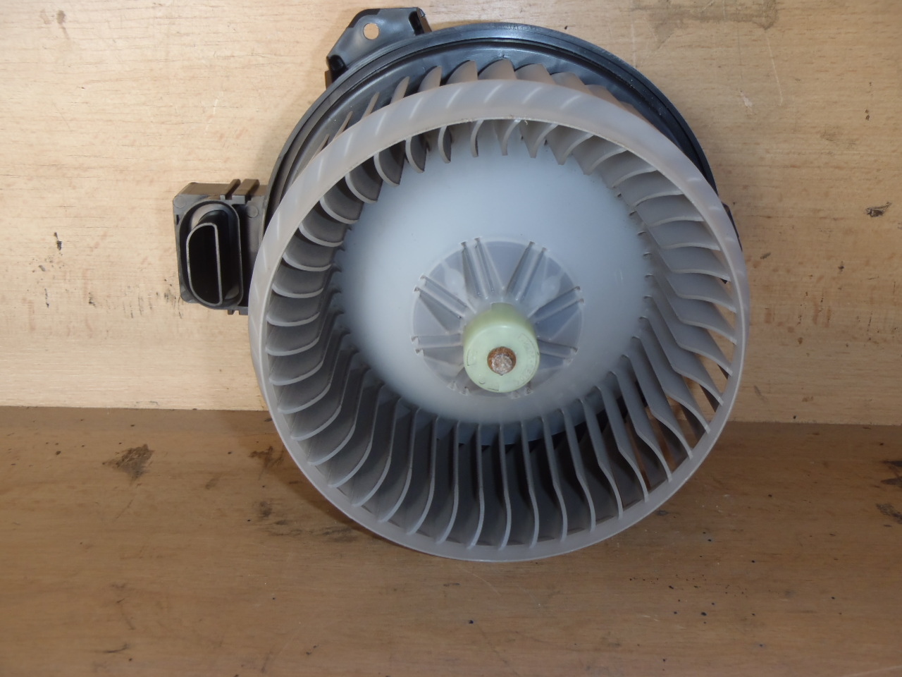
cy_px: 338
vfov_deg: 37.7
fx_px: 990
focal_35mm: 38
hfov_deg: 49.0
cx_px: 451
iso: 100
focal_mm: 6.83
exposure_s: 1/40
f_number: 4.6
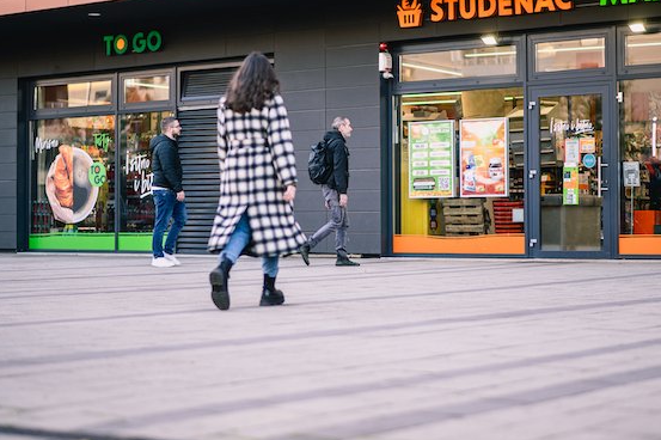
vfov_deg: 16.2
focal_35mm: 84
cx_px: 356
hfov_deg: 24.2
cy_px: 151
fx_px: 1541
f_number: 1.4
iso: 64
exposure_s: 1/160
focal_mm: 58
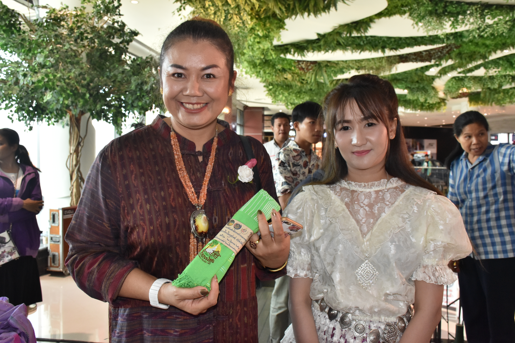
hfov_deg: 57.2
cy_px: 172
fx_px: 472
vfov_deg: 40.0
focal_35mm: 33
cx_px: 258
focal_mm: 22
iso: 1250
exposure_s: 1/200
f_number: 7.1
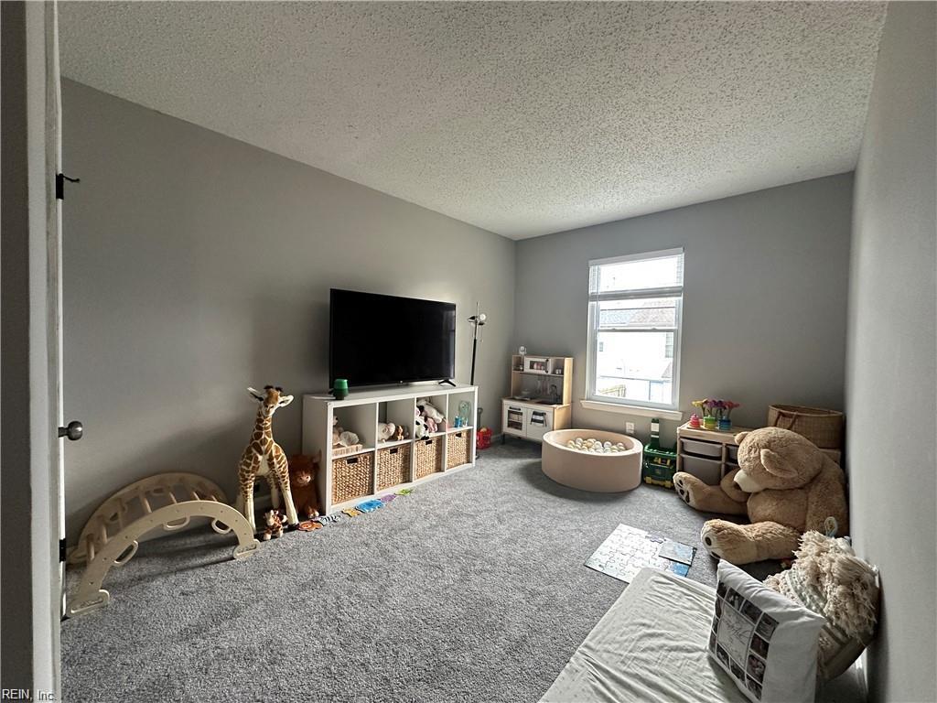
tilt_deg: -1.5
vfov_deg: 85.7
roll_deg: -1.4
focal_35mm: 14
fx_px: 379
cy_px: 352
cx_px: 468
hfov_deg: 102.1
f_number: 2.2
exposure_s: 1/60
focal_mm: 2.22
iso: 500
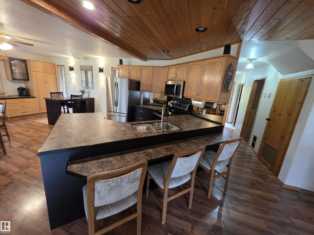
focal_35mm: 13
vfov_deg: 89.9
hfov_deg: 106.2
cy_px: 118
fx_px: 118
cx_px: 157
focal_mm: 2.2
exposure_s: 1/60
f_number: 1.9
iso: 500
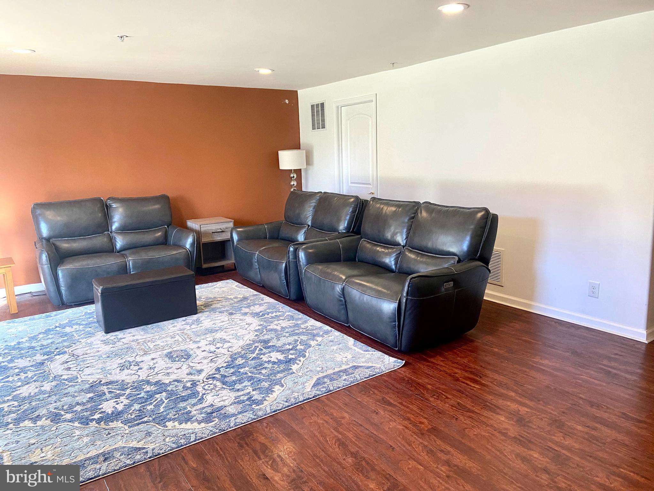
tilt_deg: -11.8
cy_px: 246
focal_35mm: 26
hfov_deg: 67.3
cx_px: 327
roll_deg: +0.9
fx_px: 491
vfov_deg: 53.1
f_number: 1.8
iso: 125
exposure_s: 1/60
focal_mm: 4.25
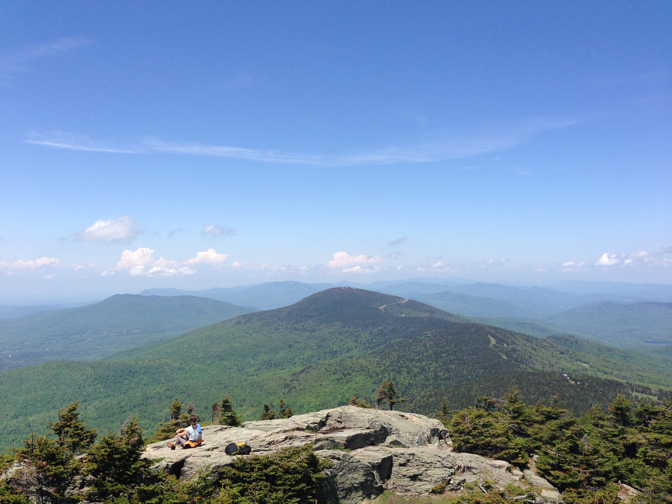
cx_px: 336
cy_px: 252
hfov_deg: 55.4
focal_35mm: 33
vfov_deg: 42.9
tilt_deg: +1.4
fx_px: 641
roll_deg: -1.3
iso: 50
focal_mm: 4.12
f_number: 2.4
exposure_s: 1/1595
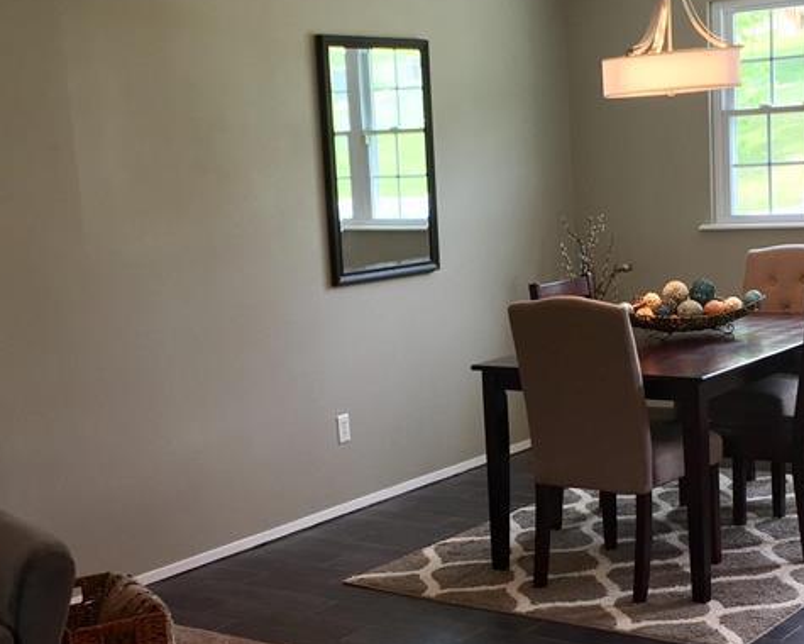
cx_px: 460
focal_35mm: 61
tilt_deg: -11.2
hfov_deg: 30.9
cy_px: 436
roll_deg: +2.5
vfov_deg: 24.8
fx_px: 1452
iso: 40
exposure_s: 1/40
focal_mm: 4.15
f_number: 2.2
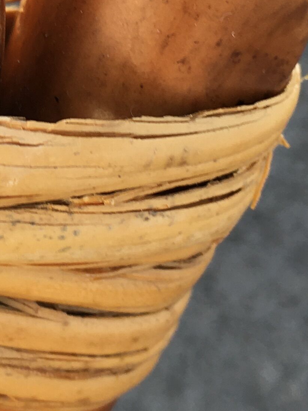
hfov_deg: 13.5
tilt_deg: -60.6
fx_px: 1269
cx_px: -57
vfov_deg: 18.1
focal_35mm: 107
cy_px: 53
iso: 25
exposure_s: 1/100
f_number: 2.2
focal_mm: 4.15
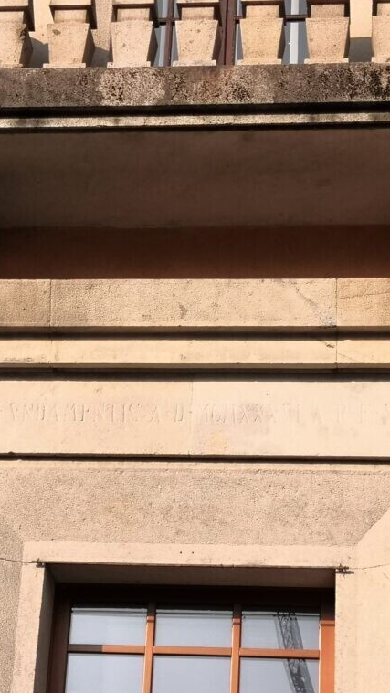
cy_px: 346
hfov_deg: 12.5
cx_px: 142
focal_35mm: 97
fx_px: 1783
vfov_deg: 22.0
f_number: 1.8
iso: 50
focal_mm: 3.95
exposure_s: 1/1166
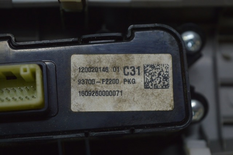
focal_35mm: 82
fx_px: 533
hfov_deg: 24.6
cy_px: 78
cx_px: 116
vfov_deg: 16.5
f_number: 5.6
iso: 400
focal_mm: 55
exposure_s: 1/100
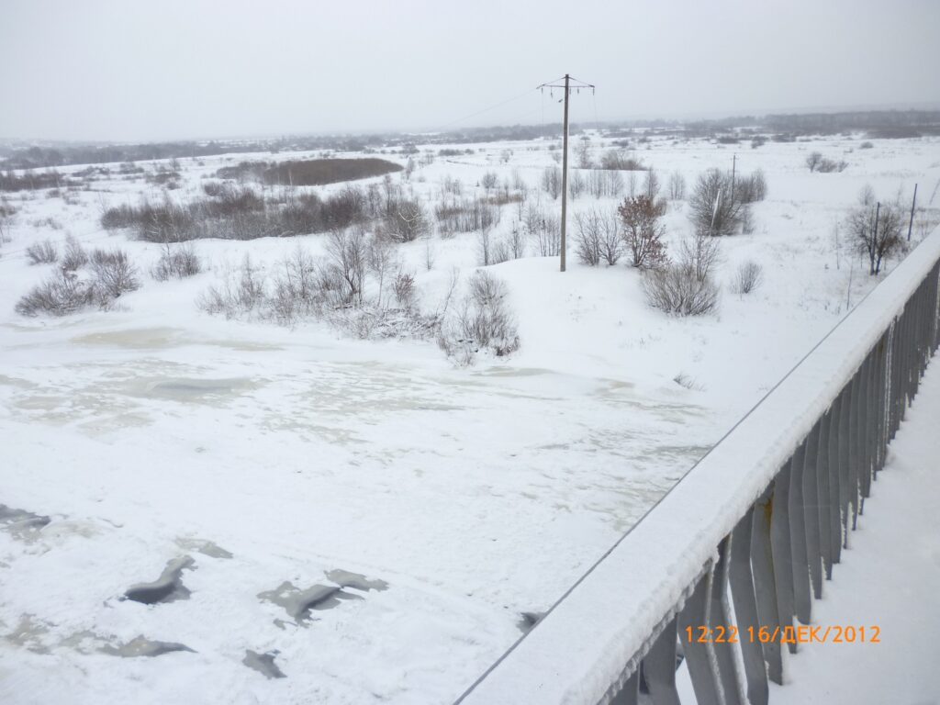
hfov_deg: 63.4
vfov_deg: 49.7
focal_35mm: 28
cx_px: 470
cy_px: 352
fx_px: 760
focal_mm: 5
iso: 100
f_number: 3.1
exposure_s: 1/320
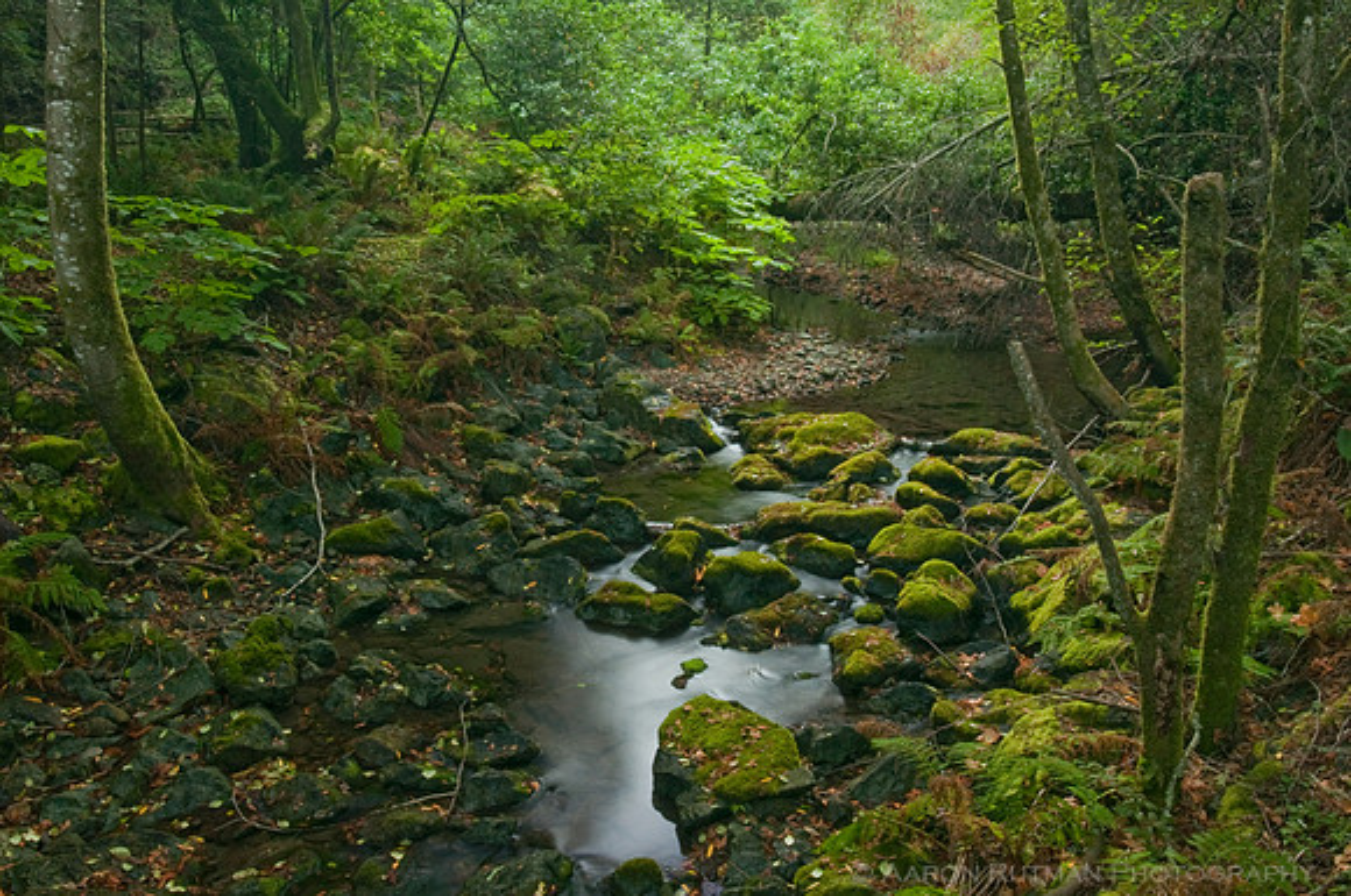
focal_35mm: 33
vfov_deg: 39.9
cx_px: 676
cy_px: 448
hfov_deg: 57.3
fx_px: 1237
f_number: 22
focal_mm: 22
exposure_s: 8
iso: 200
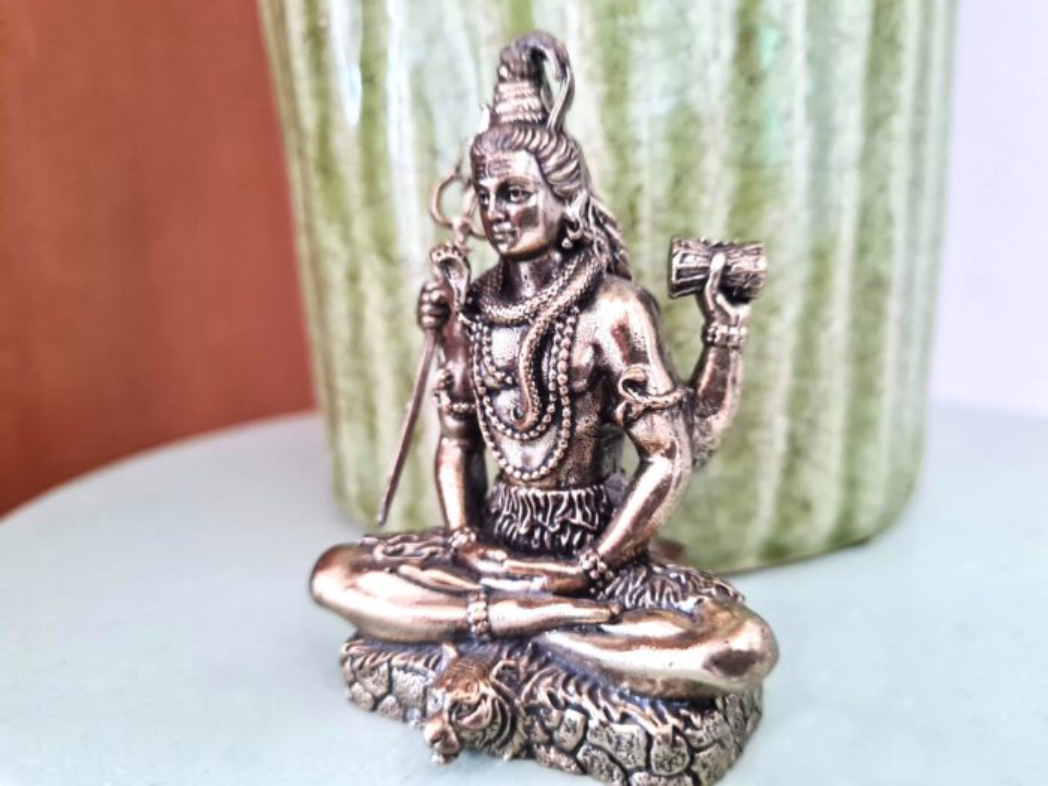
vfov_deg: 53.1
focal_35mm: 26
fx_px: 787
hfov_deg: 67.3
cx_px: 524
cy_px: 393
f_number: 1.8
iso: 640
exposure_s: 1/40
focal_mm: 5.4
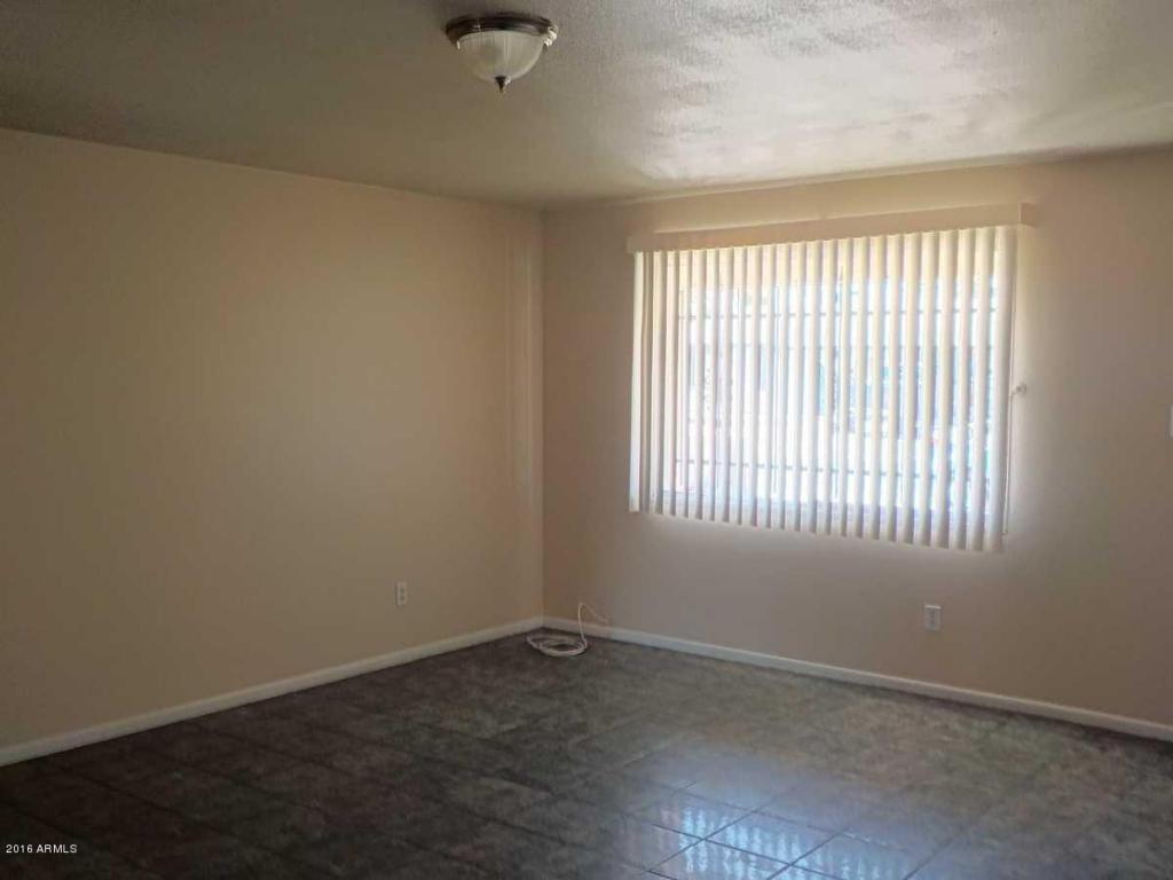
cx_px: 586
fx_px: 1017
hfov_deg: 60.0
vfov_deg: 46.8
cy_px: 440
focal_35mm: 30
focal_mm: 4.1
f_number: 3.3
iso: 180
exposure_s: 1/50
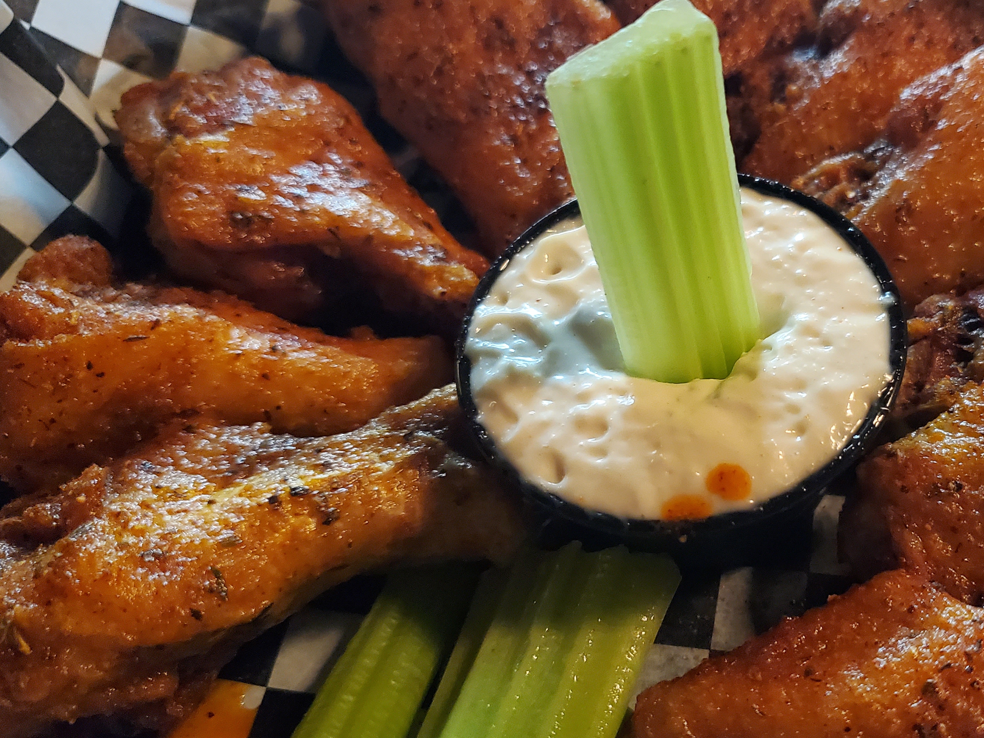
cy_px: 392
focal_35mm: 37
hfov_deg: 48.9
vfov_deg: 38.7
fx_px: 1052
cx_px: 690
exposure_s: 1/30
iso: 640
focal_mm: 4.3
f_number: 1.5
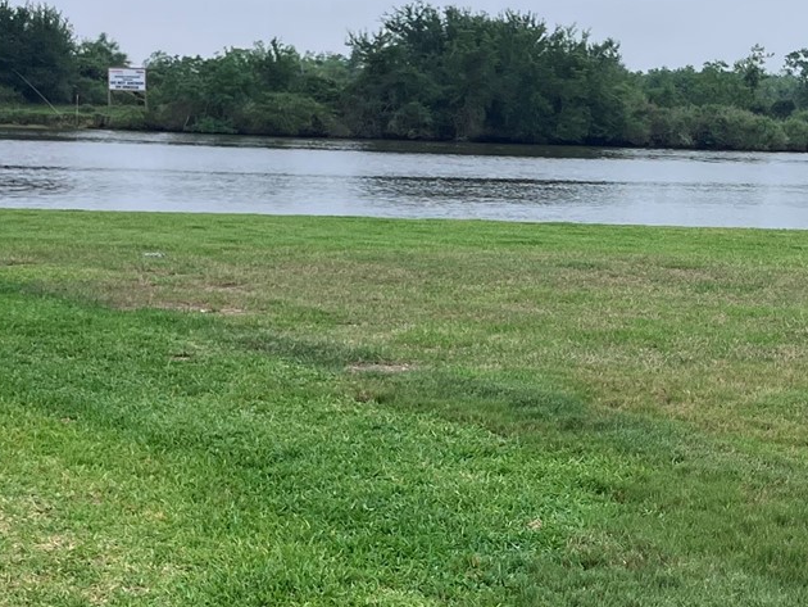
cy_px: 361
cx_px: 664
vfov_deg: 16.2
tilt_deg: -6.0
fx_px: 2125
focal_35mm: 91
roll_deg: -0.8
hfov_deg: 21.2
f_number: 1.8
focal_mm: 3.99
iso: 32
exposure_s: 1/454
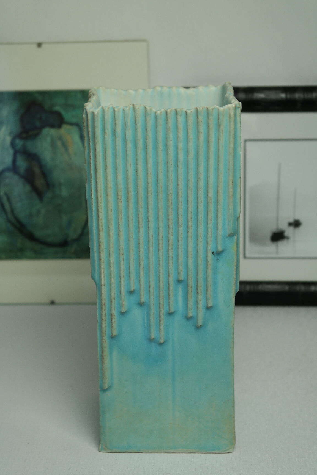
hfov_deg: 19.7
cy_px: 238
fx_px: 911
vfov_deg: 29.2
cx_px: 158
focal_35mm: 69
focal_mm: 45
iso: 200
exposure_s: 1/30
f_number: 5.6
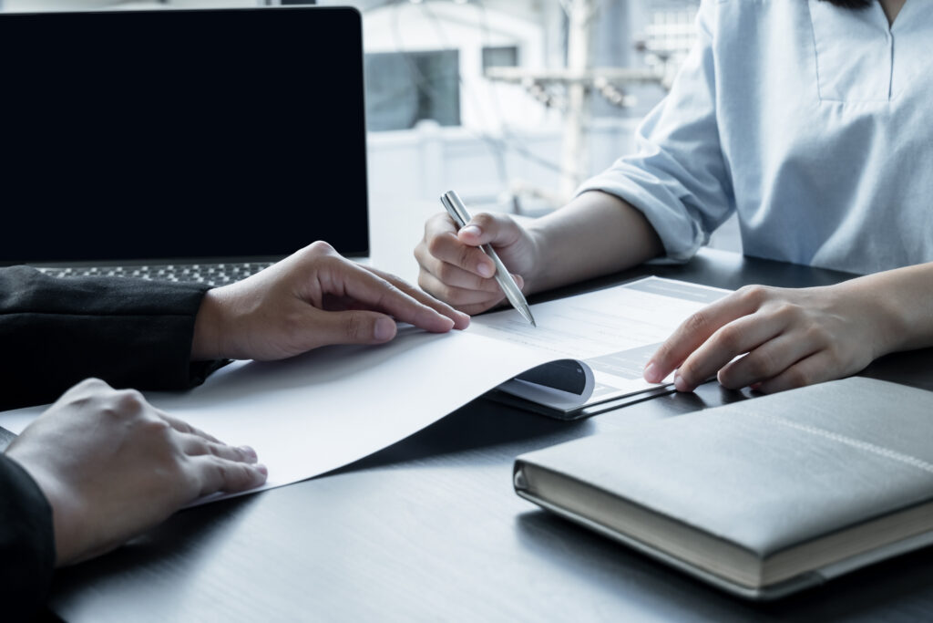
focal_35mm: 58
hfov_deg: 34.5
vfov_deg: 23.4
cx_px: 466
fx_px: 1503
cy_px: 312
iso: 320
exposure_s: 1/100
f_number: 5.2
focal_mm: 38.5
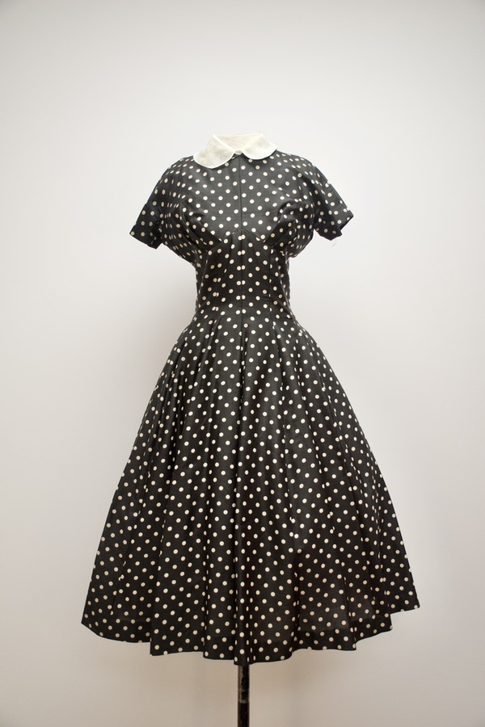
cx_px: 242
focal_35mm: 39
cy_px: 364
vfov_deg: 49.6
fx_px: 788
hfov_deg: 34.2
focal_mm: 26
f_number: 3.8
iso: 1600
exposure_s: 1/200
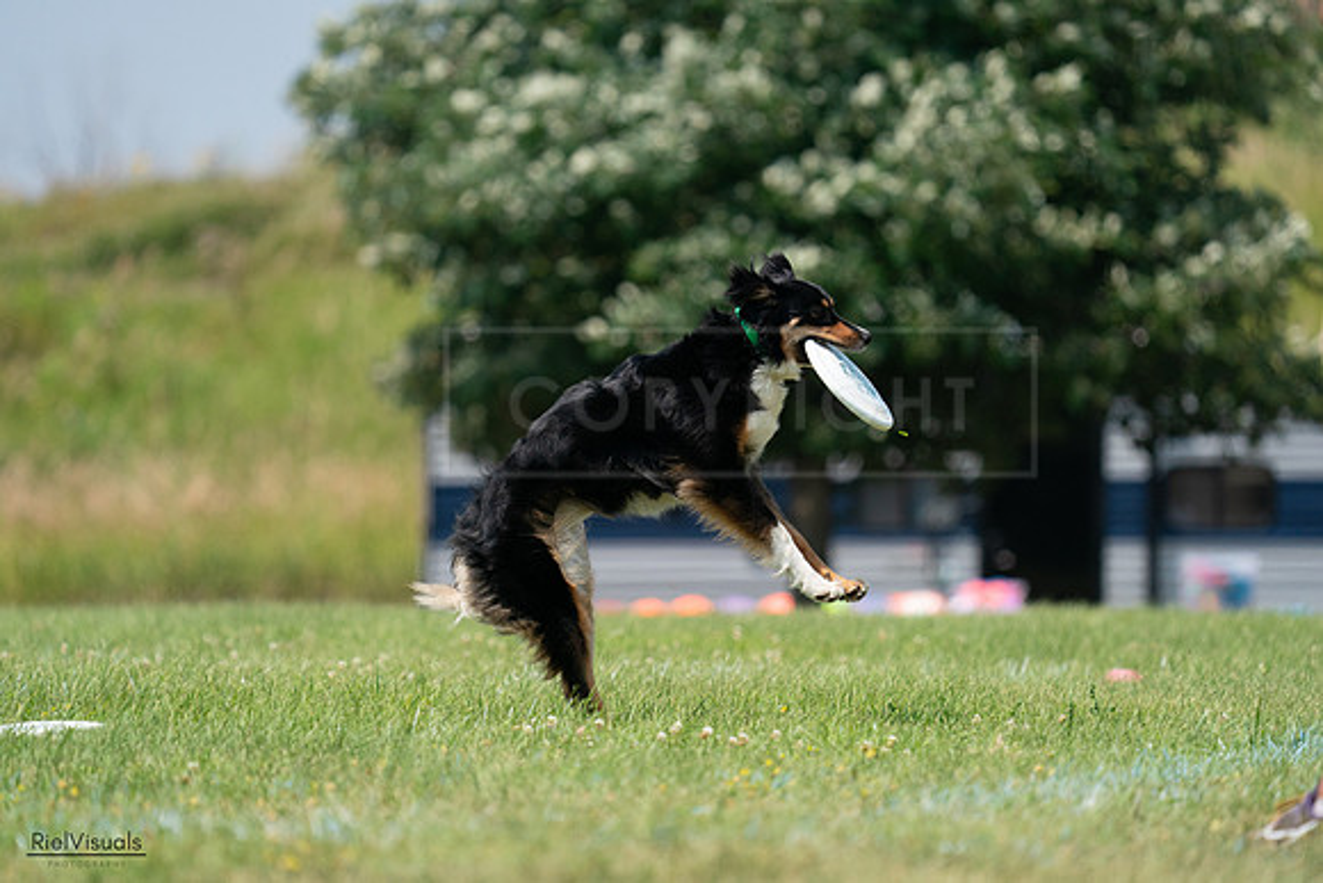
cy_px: 442
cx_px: 662
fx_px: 14960
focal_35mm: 407
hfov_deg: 5.1
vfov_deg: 3.4
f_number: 6.3
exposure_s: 1/4000
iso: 1000
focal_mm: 407
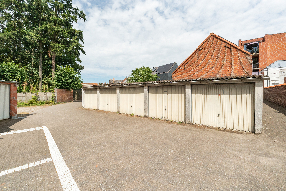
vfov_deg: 73.7
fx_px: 127
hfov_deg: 96.7
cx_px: 143
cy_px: 96
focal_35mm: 16
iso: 1600
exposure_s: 1/3200
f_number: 11
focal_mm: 16
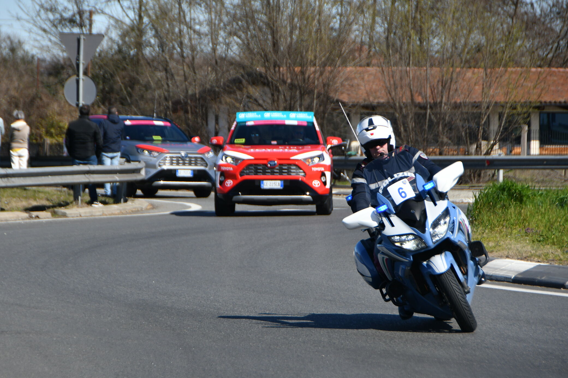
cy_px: 189
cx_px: 266
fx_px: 3685
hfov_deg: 8.8
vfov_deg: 5.9
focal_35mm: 234
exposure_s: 1/1250
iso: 200
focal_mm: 135
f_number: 5.6
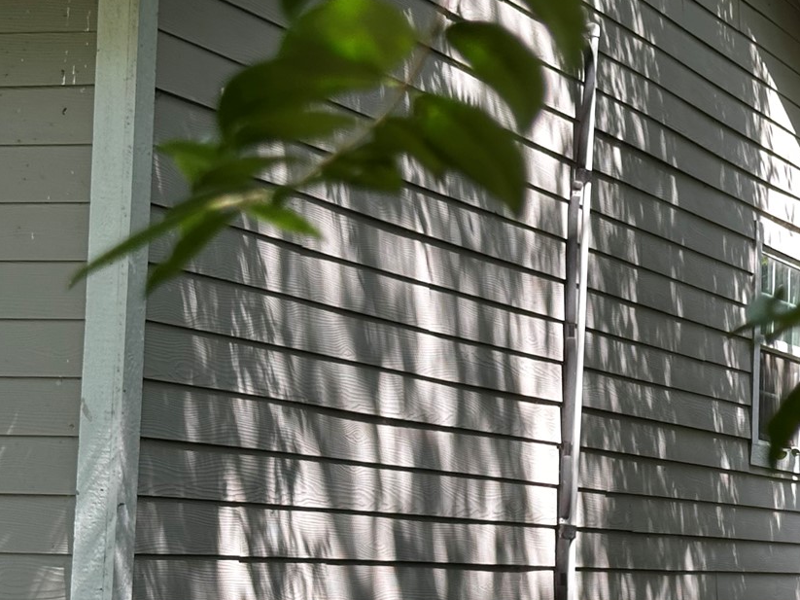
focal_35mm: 112
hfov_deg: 17.2
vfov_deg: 13.2
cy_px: 440
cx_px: 790
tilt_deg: +4.6
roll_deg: -2.9
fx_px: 2588
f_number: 1.78
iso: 64
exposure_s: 1/258
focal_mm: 6.86
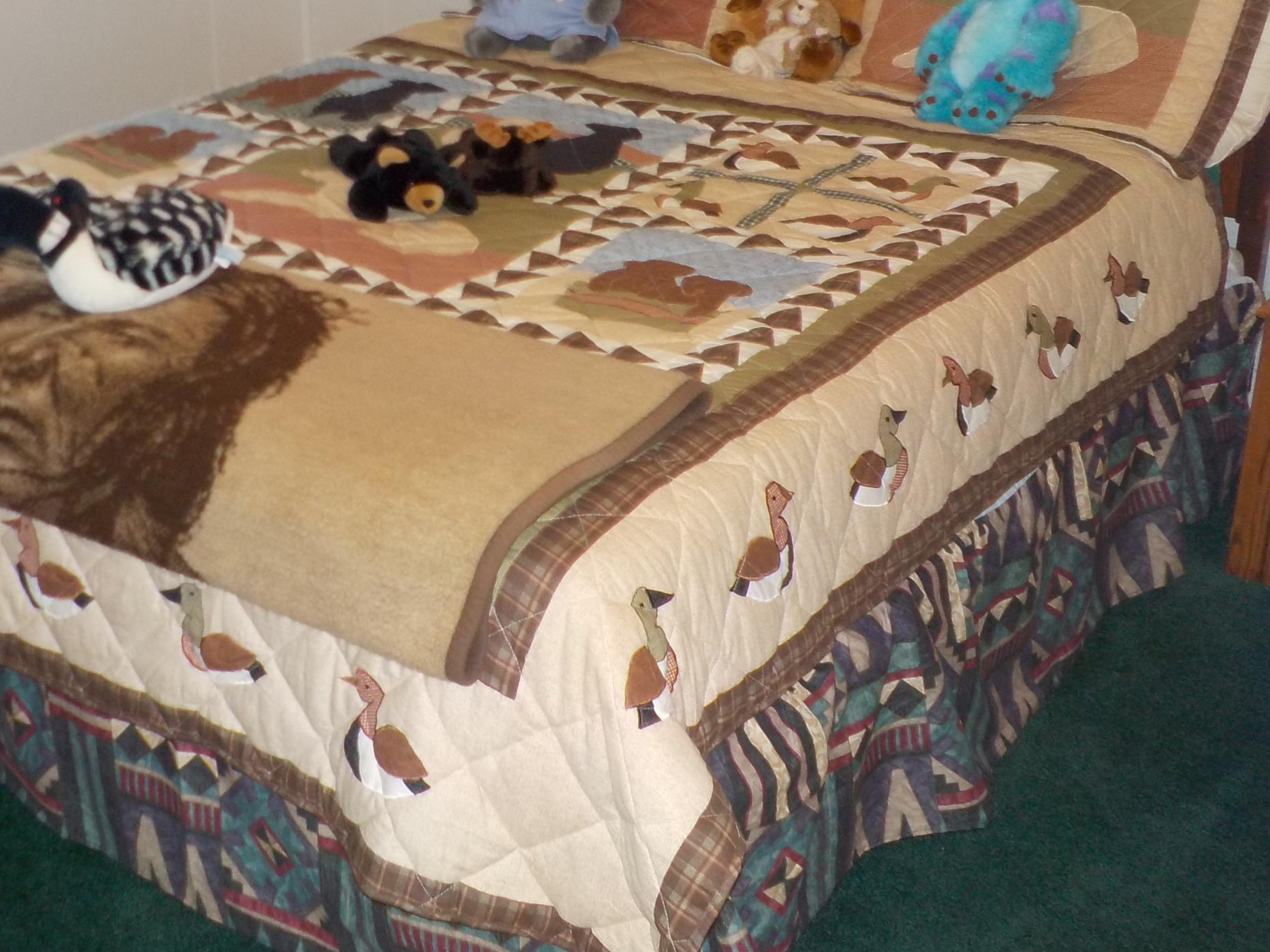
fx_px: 1761
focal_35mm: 48
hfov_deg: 39.0
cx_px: 379
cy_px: 263
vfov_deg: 29.9
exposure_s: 1/30
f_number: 3.3
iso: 200
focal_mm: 4.1
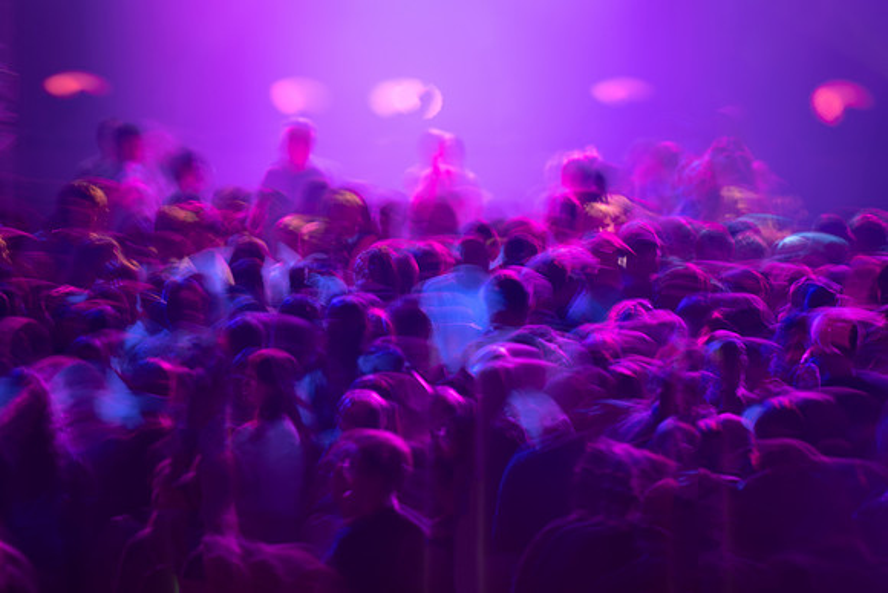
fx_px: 5325
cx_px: 444
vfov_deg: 6.4
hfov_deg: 9.5
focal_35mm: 216
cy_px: 290
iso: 125
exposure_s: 1.6
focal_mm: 200
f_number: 2.8
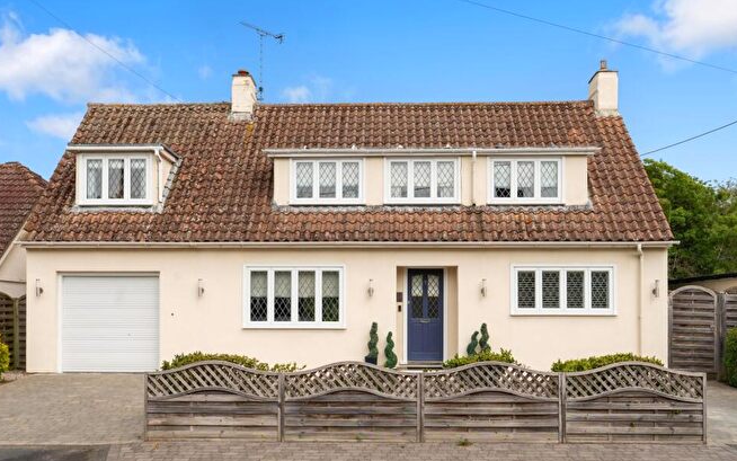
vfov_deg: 35.3
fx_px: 723
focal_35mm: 36
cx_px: 349
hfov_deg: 54.0
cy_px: 244
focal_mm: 33
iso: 400
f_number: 7.1
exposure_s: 1/250
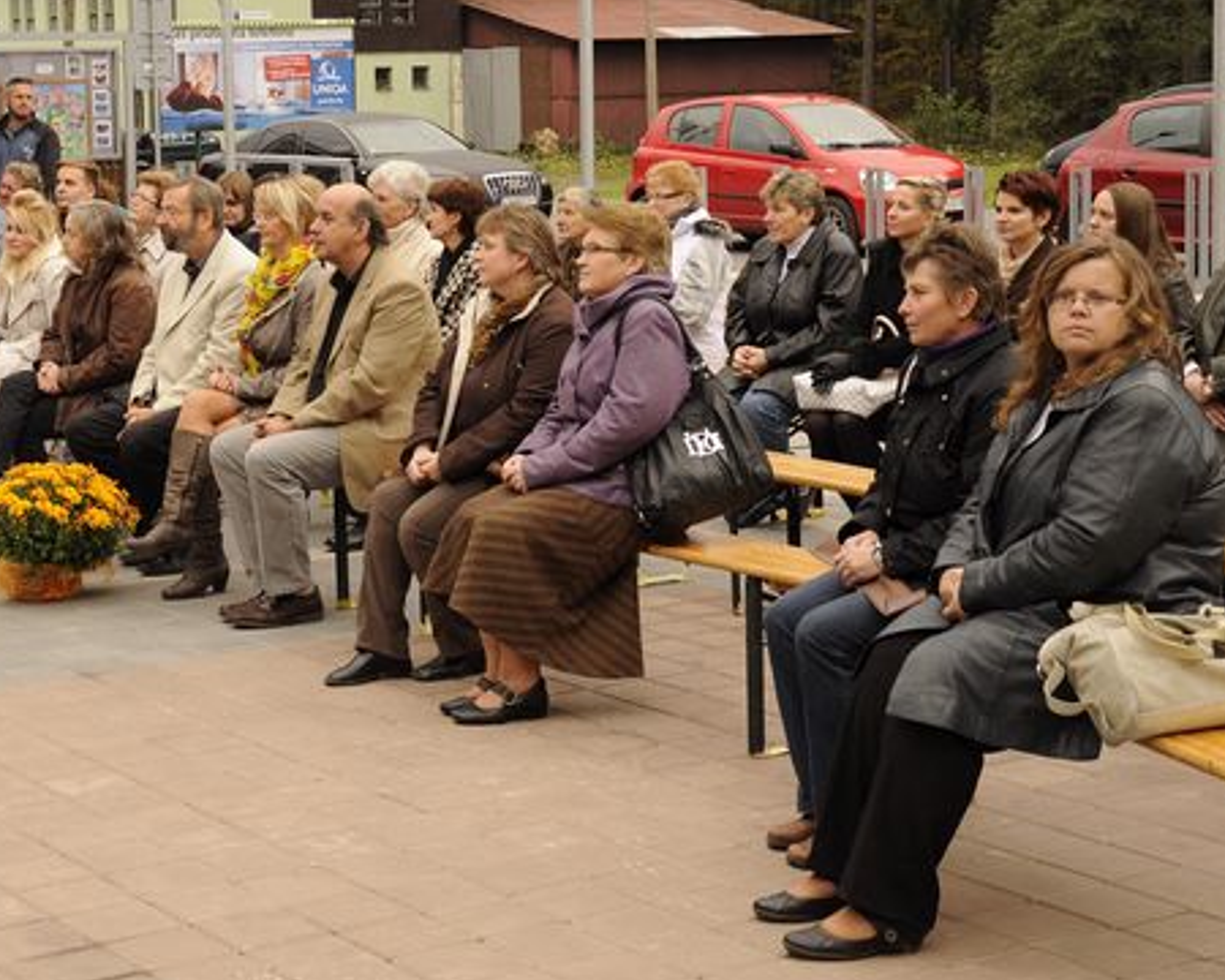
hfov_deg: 26.8
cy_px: 328
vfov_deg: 21.8
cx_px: 310
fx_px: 2538
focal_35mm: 70
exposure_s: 1/160
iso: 200
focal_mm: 28
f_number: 5.6
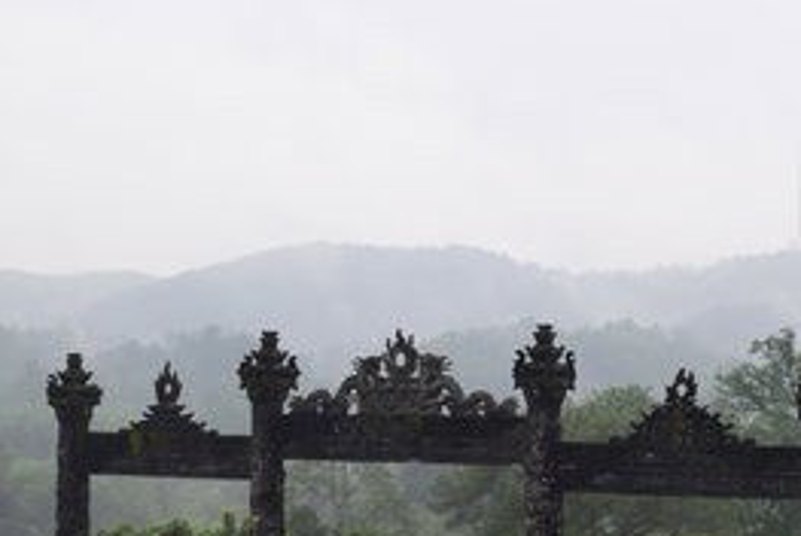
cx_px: 560
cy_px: 376
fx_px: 1626
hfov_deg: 27.4
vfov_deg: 18.6
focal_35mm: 73
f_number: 9
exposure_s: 1/100
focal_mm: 32
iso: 400
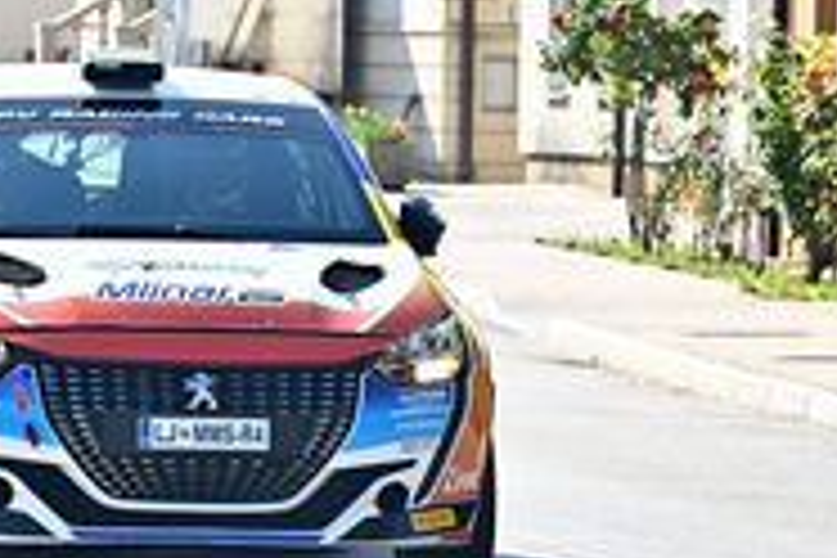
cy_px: 382
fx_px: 11275
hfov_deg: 4.3
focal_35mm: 485
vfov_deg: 2.8
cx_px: 288
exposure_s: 1/1250
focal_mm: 200
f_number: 10
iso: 1600
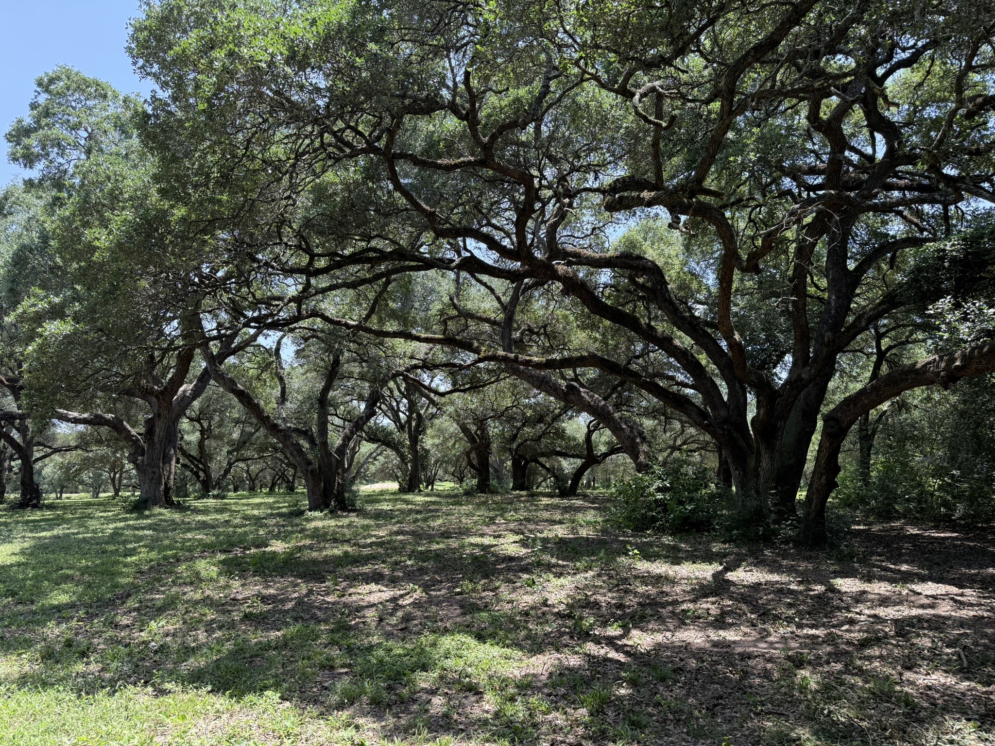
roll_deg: -0.1
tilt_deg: +7.7
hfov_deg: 71.6
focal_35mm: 24
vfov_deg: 56.8
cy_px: 373
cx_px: 498
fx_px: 690
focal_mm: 6.76
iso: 100
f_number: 1.78
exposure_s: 1/765
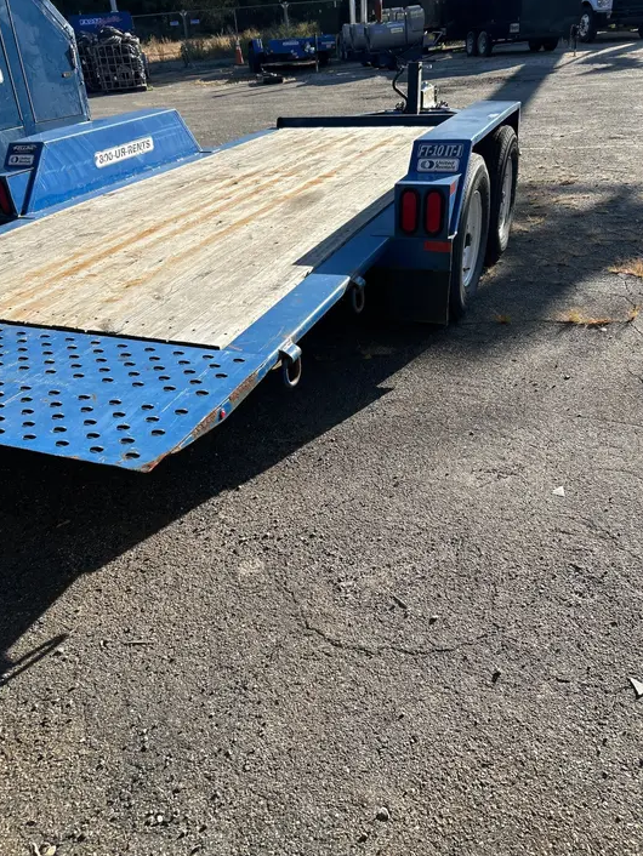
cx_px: 311
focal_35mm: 27
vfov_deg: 65.3
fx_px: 668
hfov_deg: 51.4
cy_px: 420
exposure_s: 1/2123
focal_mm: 5.7
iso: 50
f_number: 1.5
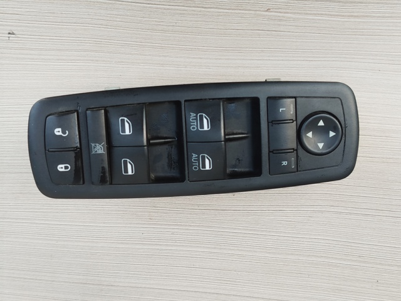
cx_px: 200
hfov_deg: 39.7
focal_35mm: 48
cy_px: 150
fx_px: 556
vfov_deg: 30.3
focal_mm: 5.31
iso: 125
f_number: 1.7
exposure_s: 1/50
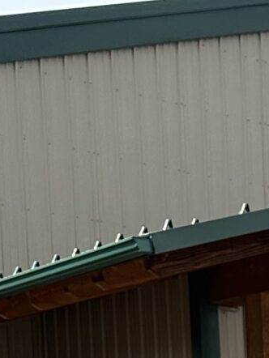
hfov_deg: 9.5
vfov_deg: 12.4
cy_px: 726
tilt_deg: -8.2
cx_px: 644
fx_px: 1439
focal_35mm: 139
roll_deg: -0.2
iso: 80
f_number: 1.78
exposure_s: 1/3247
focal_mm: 6.86
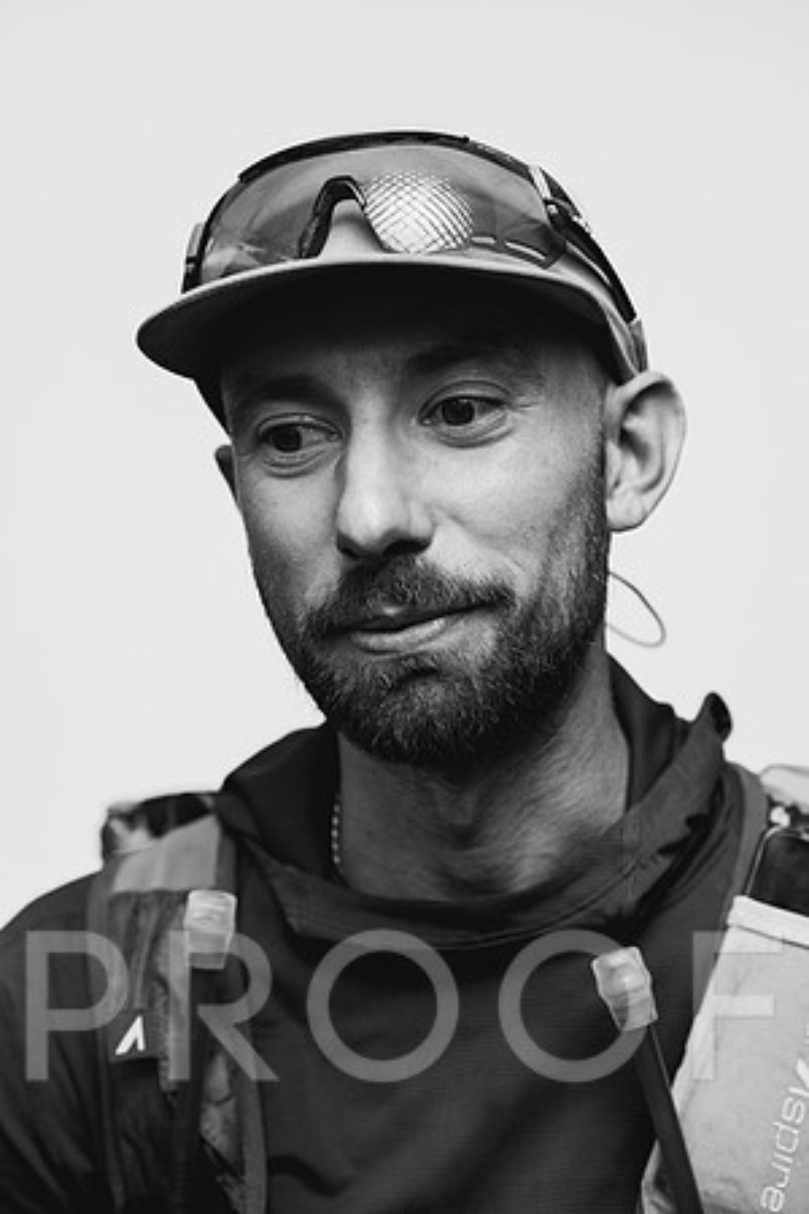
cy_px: 607
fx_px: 2359
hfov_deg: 19.5
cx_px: 404
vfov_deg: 28.8
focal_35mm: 70
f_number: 4
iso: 125
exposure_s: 1/200
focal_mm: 70
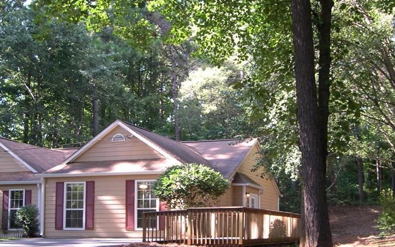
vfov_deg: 22.7
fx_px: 613
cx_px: 184
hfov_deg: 35.7
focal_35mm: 57
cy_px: 160
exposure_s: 1/51.9
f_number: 2.8
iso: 100
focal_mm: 8
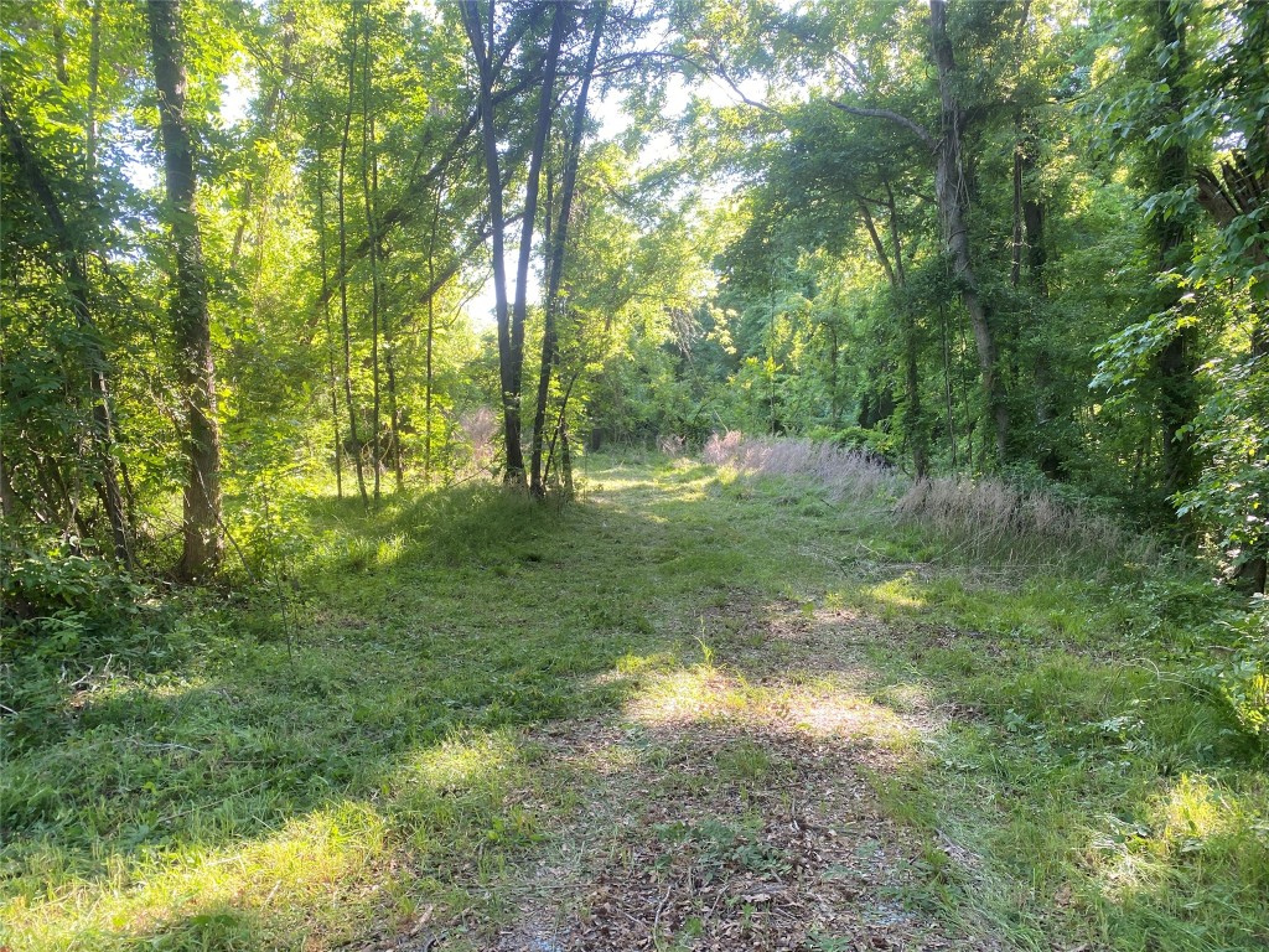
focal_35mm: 26
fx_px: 953
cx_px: 634
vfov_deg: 53.1
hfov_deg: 67.3
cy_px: 476
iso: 64
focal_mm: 4.25
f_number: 1.8
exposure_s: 1/121
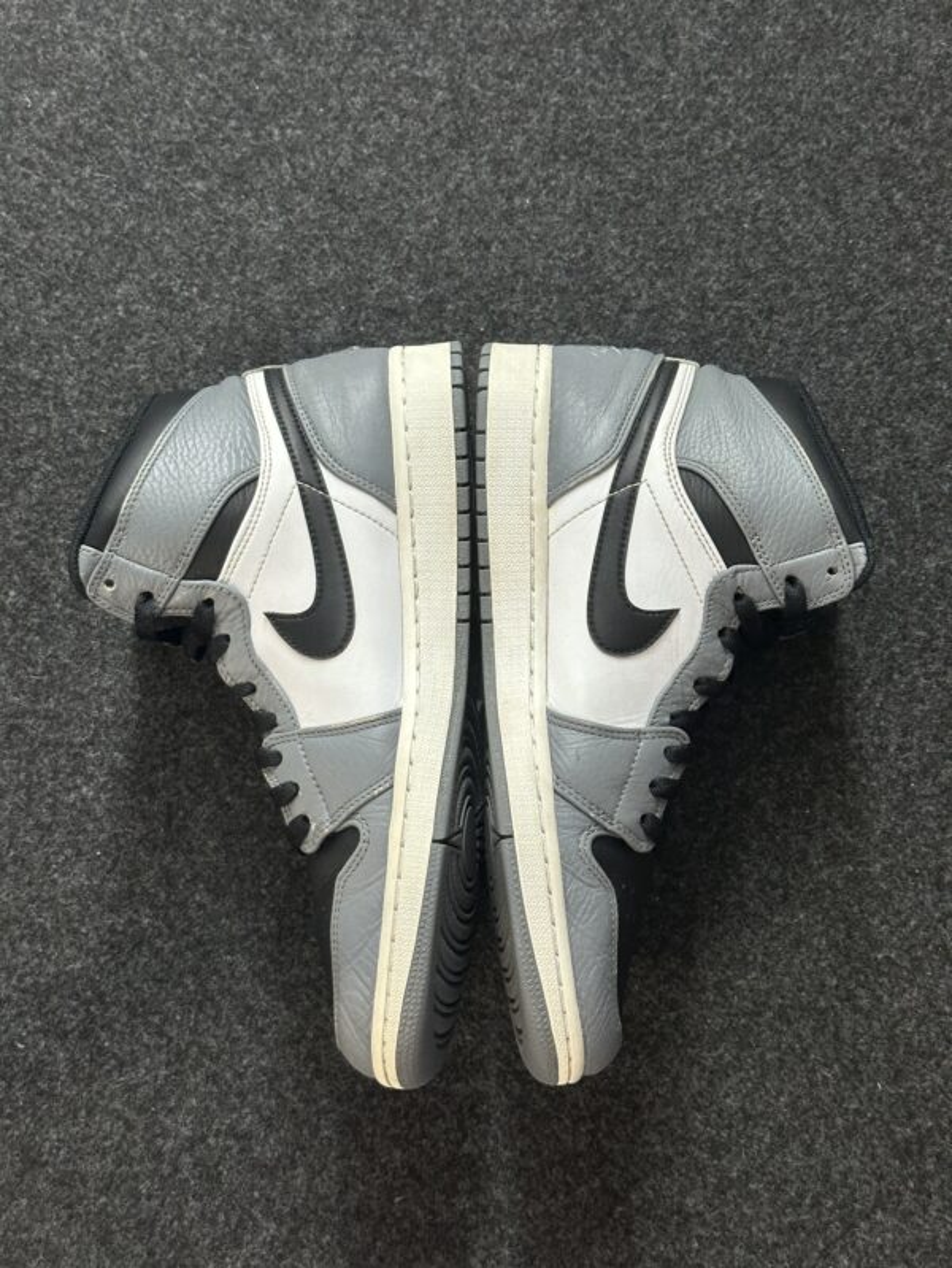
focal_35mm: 48
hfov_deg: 30.3
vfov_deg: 39.6
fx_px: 1759
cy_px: 634
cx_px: 476
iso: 250
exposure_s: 1/34
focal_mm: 6.86
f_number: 1.78
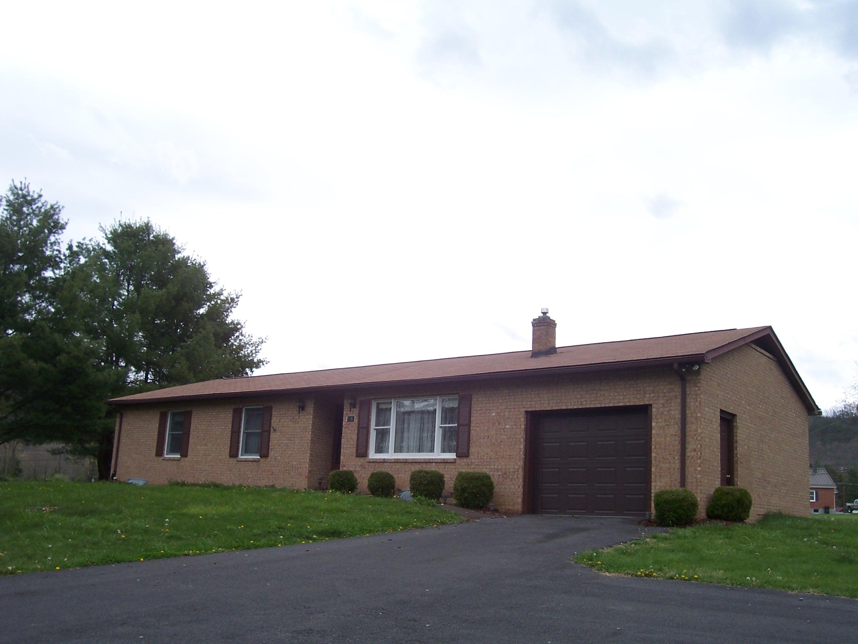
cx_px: 429
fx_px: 843
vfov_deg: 41.8
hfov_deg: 54.0
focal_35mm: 34
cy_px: 322
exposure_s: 1/250
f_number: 5.6
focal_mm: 5.6
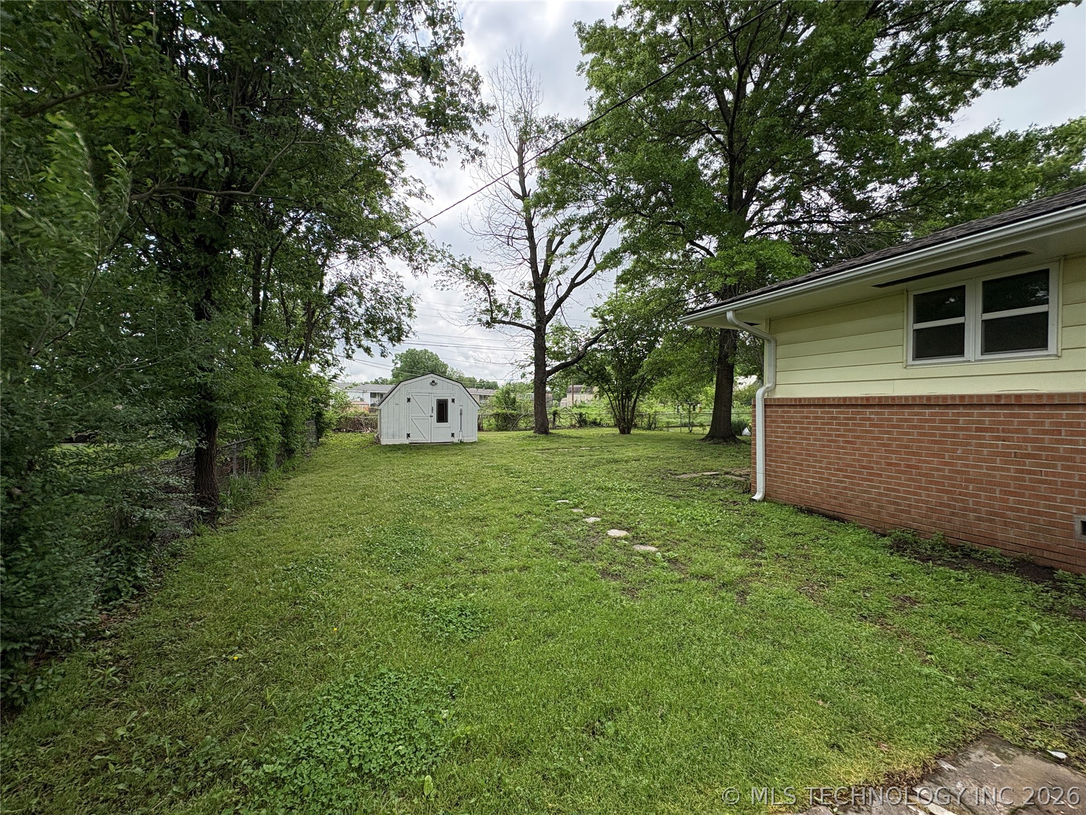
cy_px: 408
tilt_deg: +0.5
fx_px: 439
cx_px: 543
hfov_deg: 102.1
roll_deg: -0.3
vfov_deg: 85.7
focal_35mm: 14
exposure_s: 1/1236
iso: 64
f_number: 2.2
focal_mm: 2.22
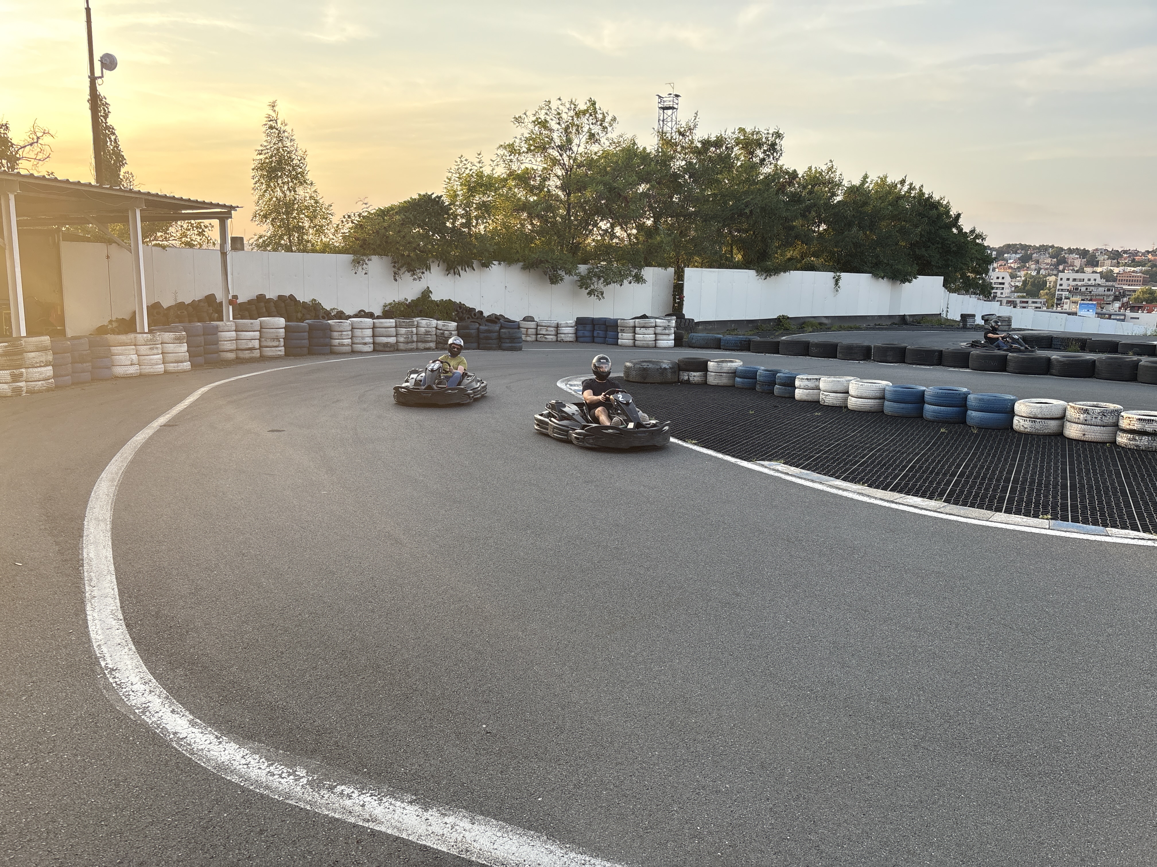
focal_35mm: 26
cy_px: 434
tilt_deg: -9.7
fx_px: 869
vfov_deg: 53.1
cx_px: 578
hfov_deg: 67.3
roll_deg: -2.1
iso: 50
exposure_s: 1/339
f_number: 1.6
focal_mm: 5.96
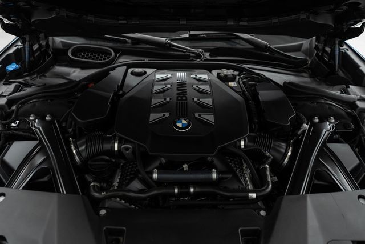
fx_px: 284
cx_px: 182
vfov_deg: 46.4
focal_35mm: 28
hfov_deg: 65.5
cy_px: 122
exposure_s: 1/40
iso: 400
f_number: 3.2
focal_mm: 28
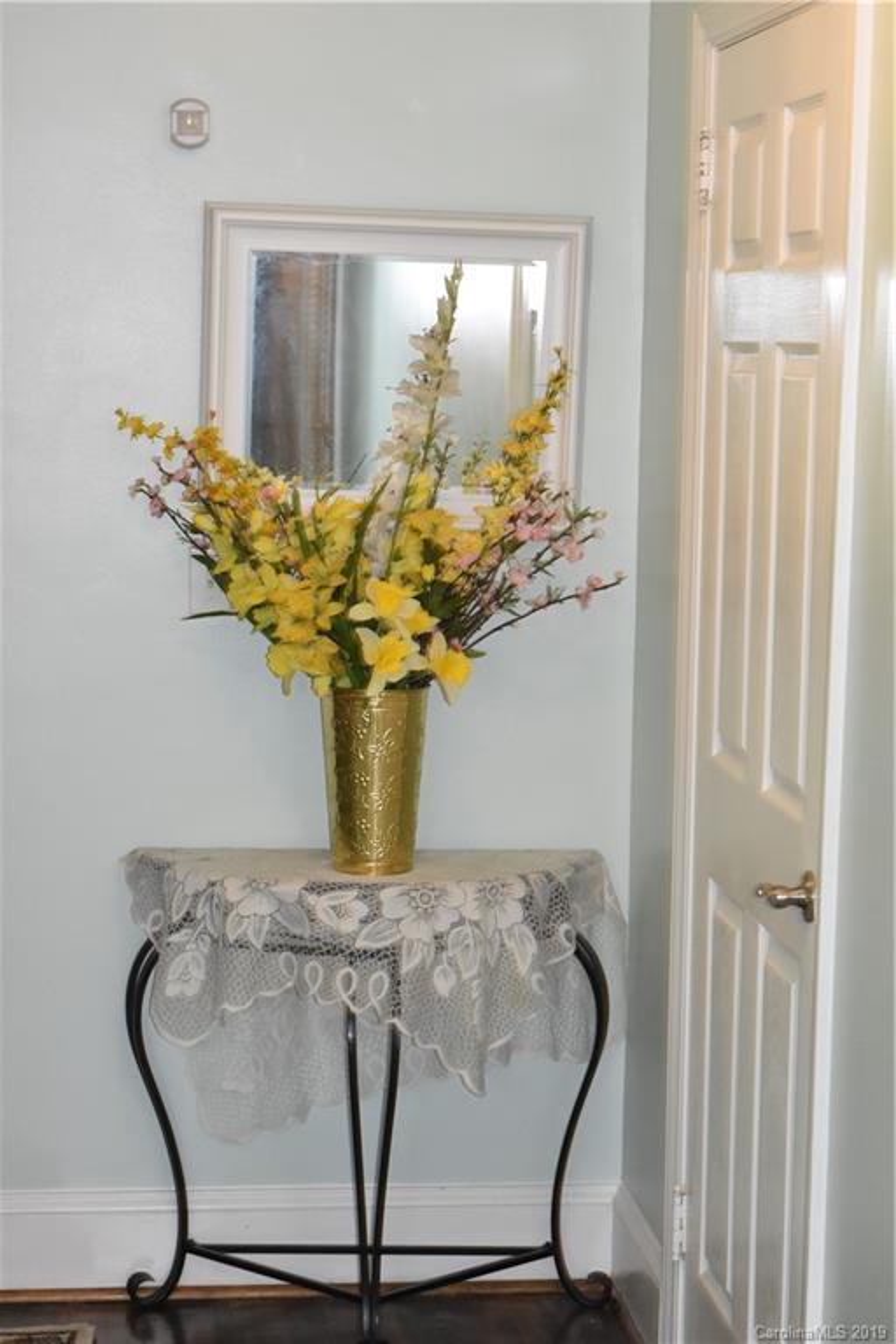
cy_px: 672
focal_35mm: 78
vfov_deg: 26.0
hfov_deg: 17.5
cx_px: 448
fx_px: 2912
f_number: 5.6
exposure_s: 1/60
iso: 2000
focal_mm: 52
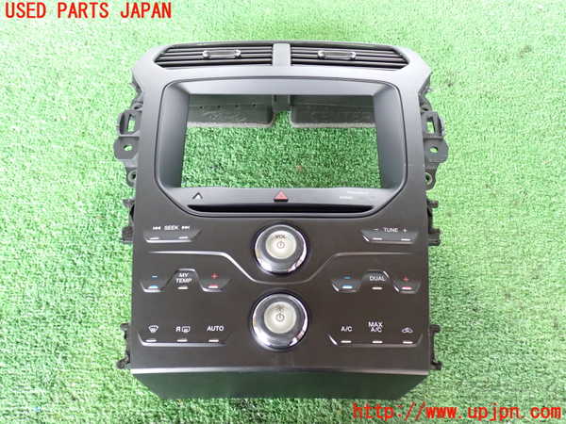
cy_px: 212
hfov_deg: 56.8
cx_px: 283
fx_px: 523
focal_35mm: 32
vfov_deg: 44.2
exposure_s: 1/30
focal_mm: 5.79
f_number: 2.4
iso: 800
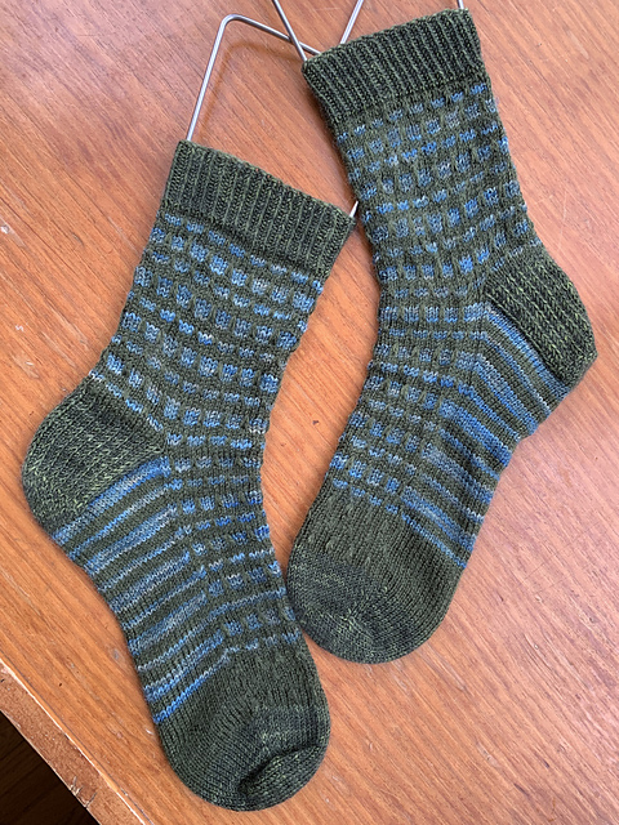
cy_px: 412
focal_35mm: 26
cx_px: 310
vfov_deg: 67.3
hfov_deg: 53.1
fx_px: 620
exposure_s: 1/106
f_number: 1.8
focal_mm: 4.25
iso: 100
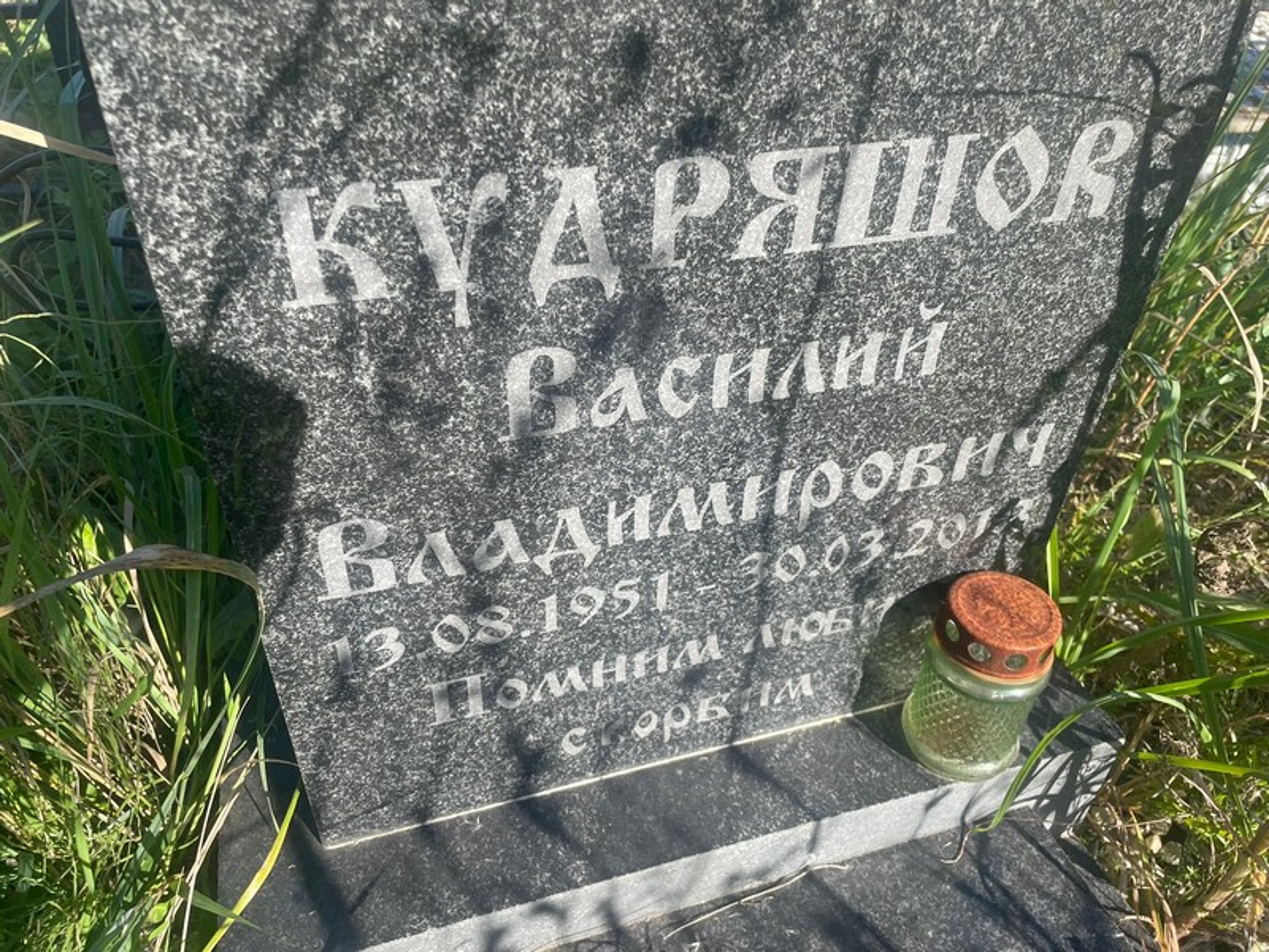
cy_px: 476
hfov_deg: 67.3
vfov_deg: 53.1
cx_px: 634
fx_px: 953
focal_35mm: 26
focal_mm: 4.2
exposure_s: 1/1159
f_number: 1.6
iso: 32
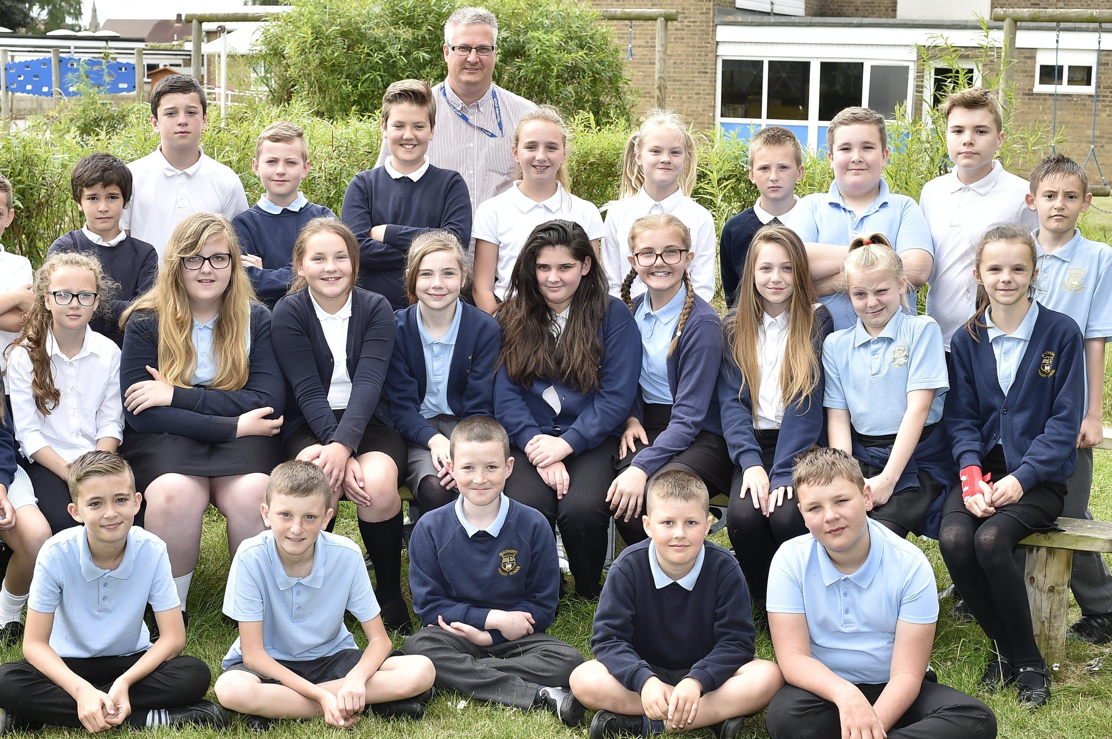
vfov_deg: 24.1
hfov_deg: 35.6
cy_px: 375
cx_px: 500
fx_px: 1728
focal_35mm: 56
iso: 400
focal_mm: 50
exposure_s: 1/250
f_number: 8
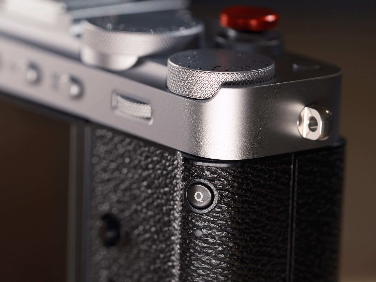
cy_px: 141
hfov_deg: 15.2
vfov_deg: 11.4
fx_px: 1412
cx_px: 169
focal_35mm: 130
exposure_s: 1/80
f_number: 5.6
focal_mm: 80
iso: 640
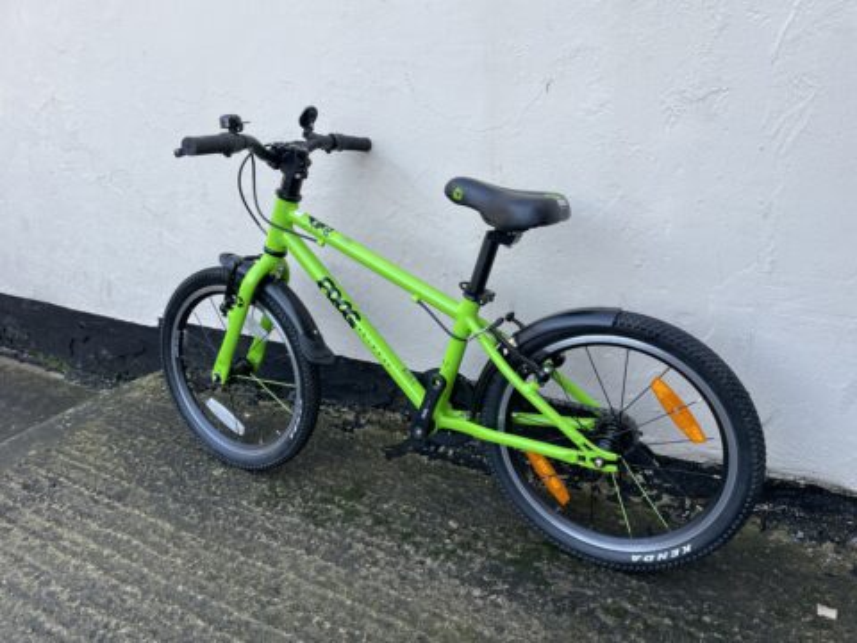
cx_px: 428
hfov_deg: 67.3
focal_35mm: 26
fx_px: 644
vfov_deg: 53.1
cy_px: 322
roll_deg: +0.9
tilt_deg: -23.0
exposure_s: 1/165
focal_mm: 4.2
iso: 32
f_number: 1.6
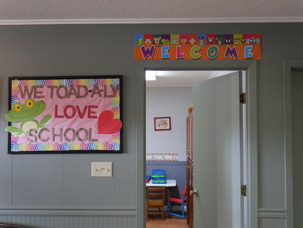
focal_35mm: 38
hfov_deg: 49.0
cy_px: 114
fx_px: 333
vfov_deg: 37.7
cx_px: 152
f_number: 4.1
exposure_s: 1/100
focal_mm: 19
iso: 3200
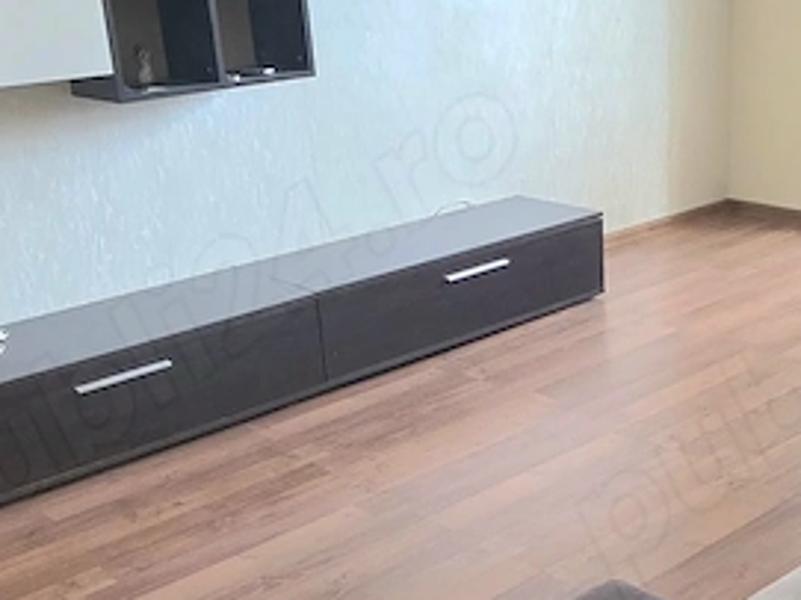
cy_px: 381
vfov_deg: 30.1
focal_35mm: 48
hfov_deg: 39.1
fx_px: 1110
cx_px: 544
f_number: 1.9
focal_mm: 2.2
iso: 250
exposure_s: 1/50.3
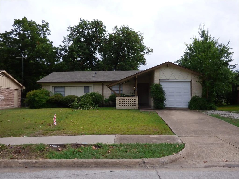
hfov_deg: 56.8
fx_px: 221
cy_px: 90
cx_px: 120
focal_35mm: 32
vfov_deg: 44.2
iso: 100
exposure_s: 1/800
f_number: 3.3
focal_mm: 5.53
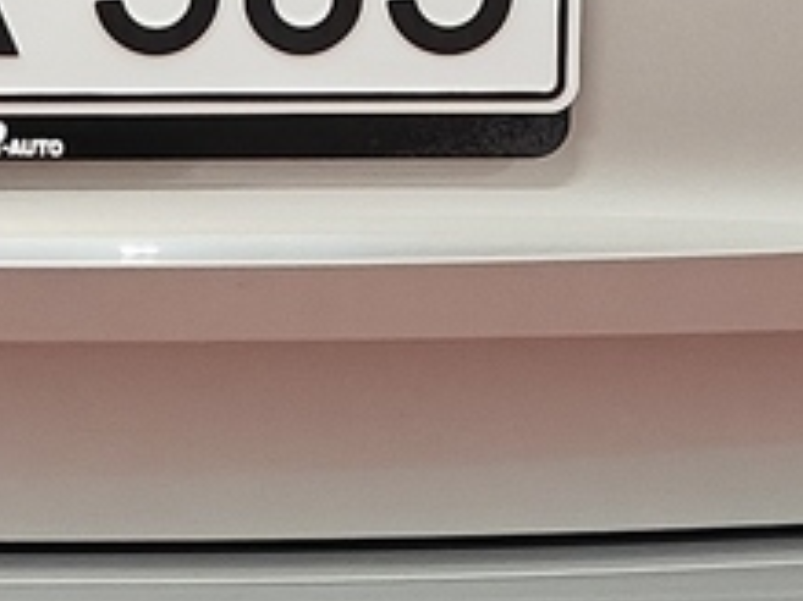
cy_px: -99
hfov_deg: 9.6
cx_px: -99
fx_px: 4730
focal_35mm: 204
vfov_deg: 7.2
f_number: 1.8
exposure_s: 1/76
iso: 80
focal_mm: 5.59
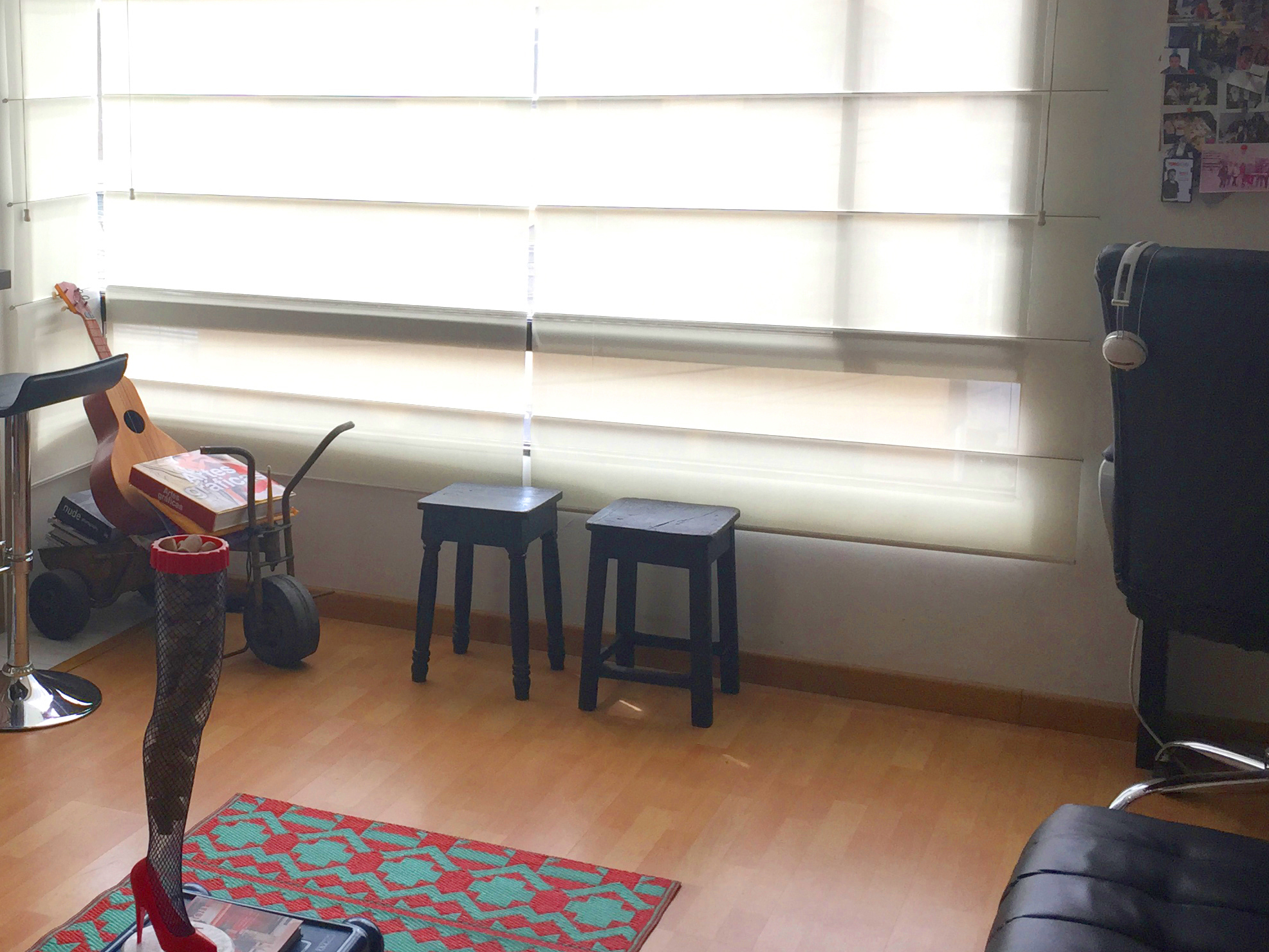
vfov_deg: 30.2
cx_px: 288
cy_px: 391
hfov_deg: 38.4
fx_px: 1760
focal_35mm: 48
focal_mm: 4.15
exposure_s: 1/120
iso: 50
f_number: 2.2
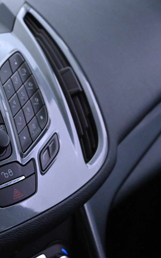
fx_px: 484
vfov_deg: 29.8
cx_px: -17
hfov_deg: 18.2
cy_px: 129
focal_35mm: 69
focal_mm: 30
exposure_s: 1/50
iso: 5600
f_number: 4.8
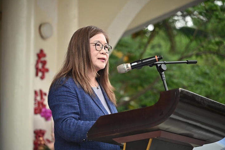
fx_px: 756
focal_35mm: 121
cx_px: 112
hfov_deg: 16.9
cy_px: 75
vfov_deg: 11.3
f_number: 4
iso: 1250
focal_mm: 120
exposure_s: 1/800
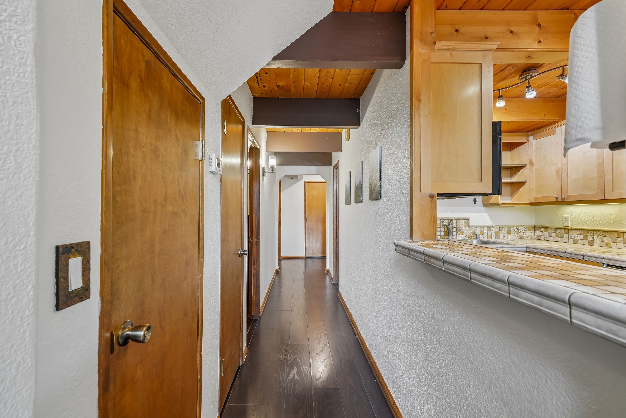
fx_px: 261
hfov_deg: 100.4
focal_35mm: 15
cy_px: 209
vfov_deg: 77.3
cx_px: 313
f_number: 8
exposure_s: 1/3.33
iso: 400
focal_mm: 15
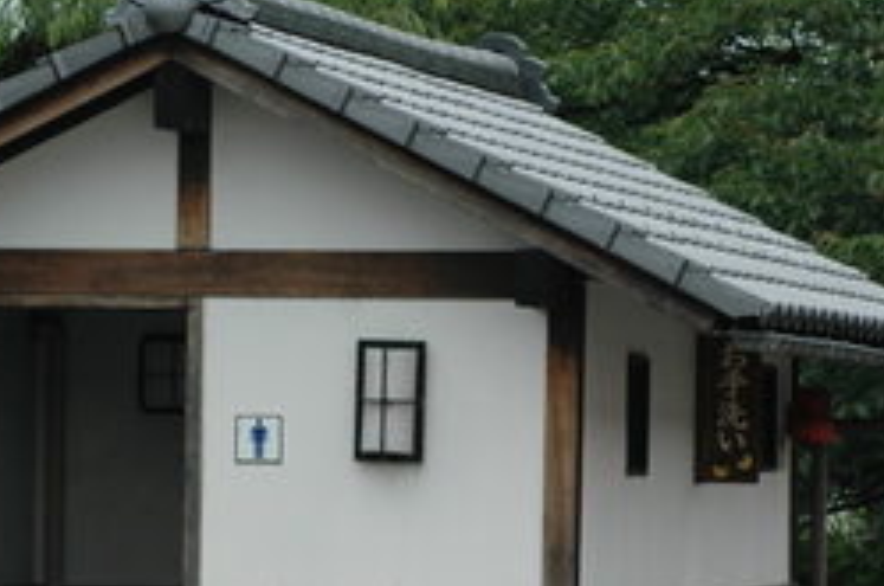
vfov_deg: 5.0
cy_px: 508
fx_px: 6642
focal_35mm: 271
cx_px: 209
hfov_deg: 7.6
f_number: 6.3
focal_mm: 90
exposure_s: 1/640
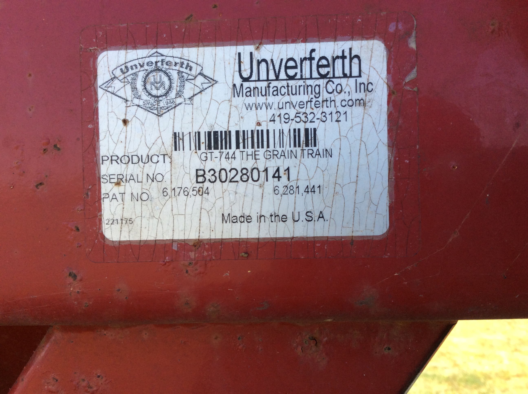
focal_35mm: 32
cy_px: 197
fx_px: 487
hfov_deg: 56.9
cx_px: 264
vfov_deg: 44.1
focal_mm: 3.3
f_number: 2.4
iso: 32
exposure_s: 1/298
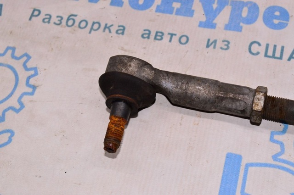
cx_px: 147
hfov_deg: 35.1
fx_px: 465
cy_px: 98
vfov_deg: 23.7
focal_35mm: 57
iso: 1600
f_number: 8
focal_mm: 38
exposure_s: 1/200
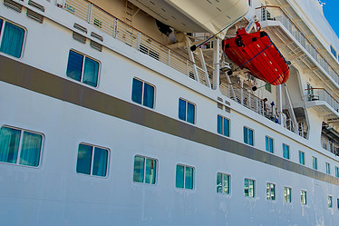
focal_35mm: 47
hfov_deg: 40.6
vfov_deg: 28.5
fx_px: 442
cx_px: 260
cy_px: 79
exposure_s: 1/250
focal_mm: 26
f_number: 8
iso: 100
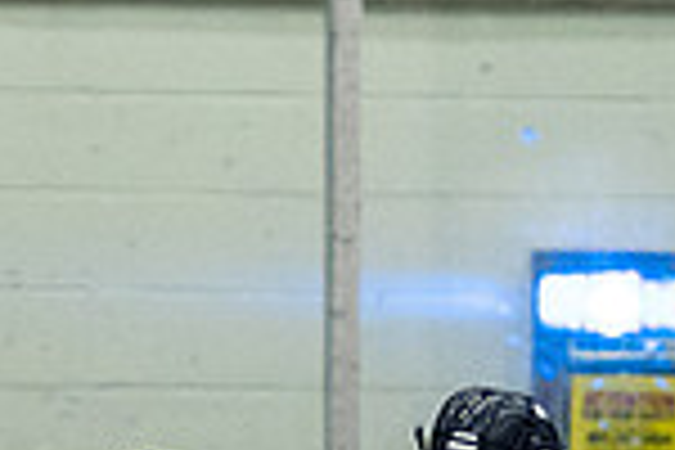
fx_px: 23136
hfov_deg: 1.7
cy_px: 764
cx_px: 254
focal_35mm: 1234
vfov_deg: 1.1
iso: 2000
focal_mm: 155
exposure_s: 1/640
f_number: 2.8
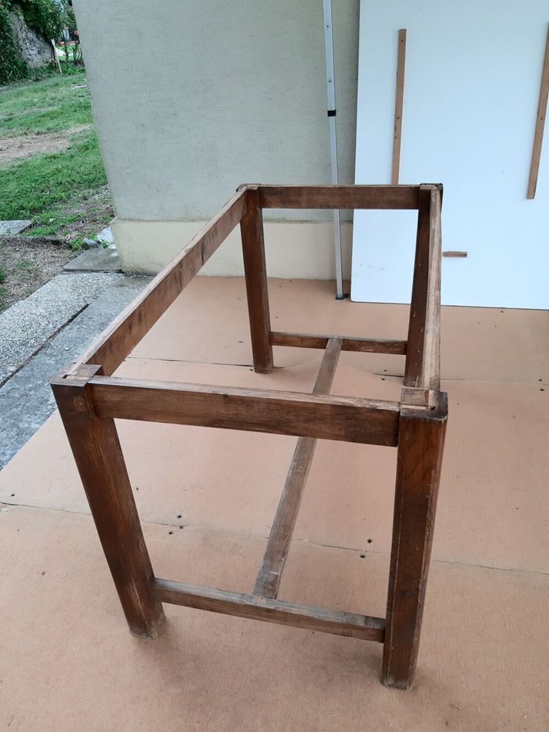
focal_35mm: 27
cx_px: 274
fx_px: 571
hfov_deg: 51.4
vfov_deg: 65.3
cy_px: 366
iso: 64
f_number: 1.7
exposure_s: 1/100
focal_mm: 3.93
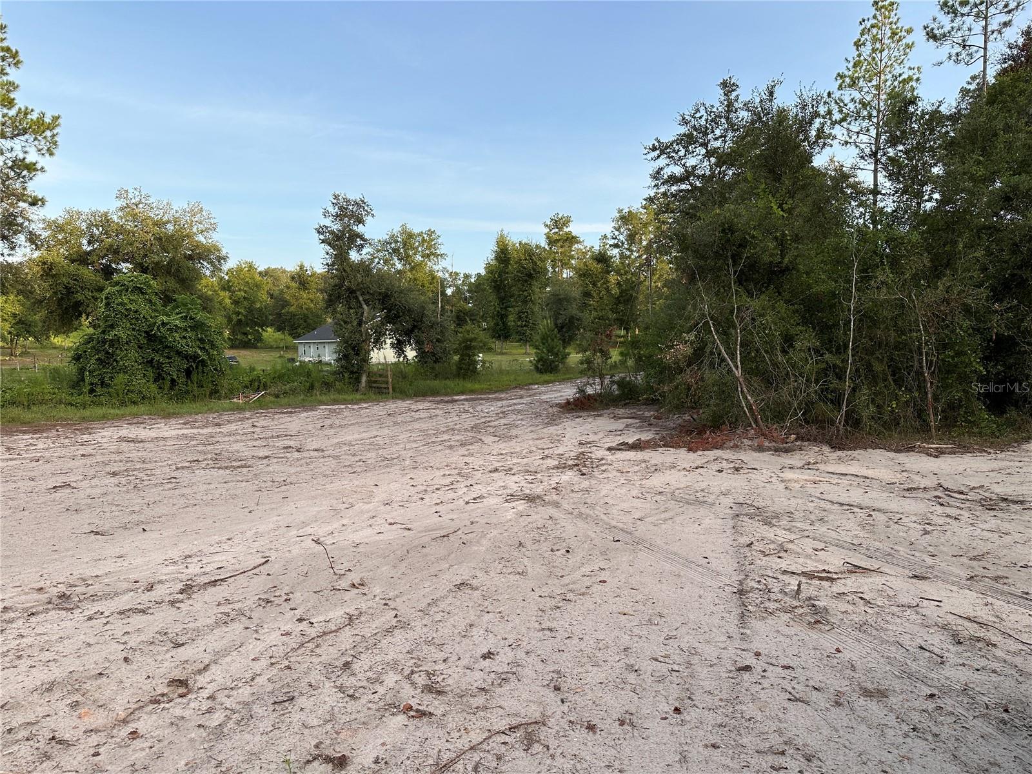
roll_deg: +1.5
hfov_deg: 71.6
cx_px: 516
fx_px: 716
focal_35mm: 24
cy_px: 387
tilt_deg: -2.7
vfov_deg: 56.8
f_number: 1.78
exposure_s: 1/750
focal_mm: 6.86
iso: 80
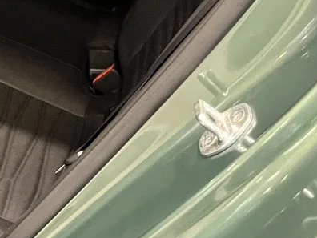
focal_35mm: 105
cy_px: -40
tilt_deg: -24.1
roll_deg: +1.5
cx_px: -199
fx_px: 962
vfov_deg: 13.7
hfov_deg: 16.5
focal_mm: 5.1
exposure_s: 1/39
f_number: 1.6
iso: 640
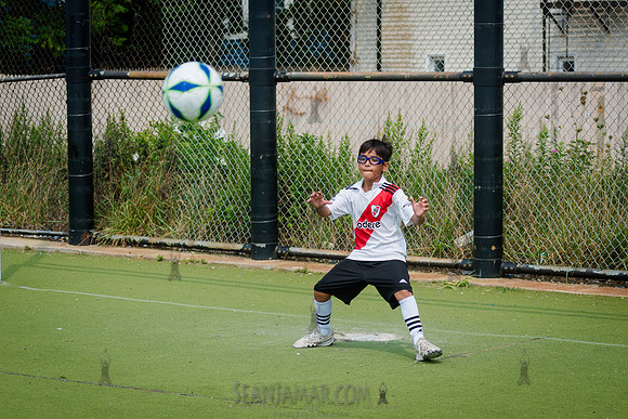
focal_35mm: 99
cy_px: 227
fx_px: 1726
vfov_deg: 13.8
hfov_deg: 20.6
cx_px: 337
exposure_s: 1/2000
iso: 250
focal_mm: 80
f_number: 4
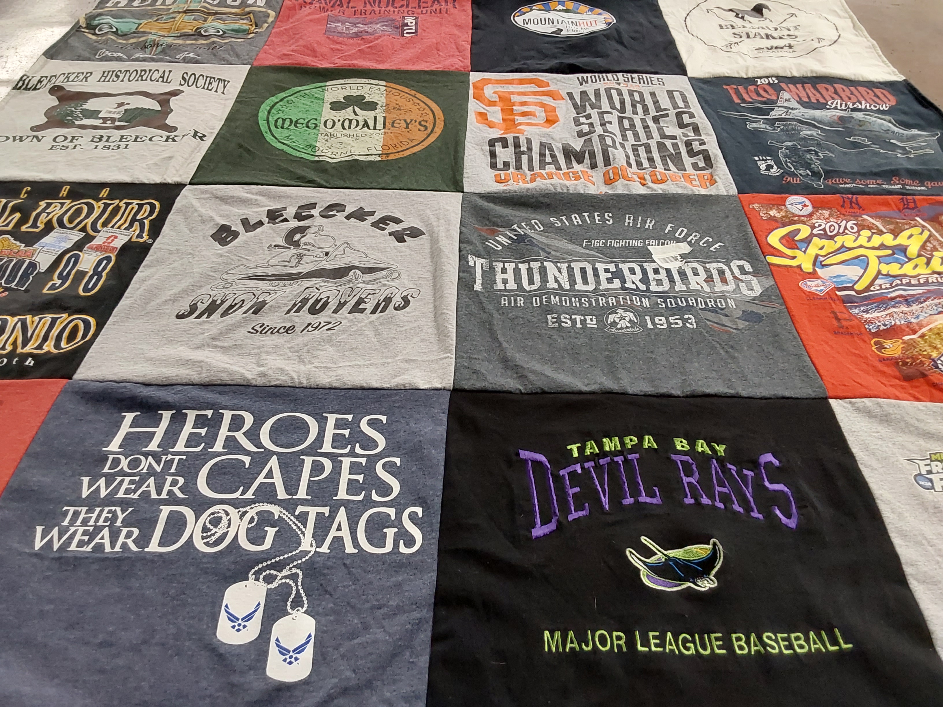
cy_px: 354
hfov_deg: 63.4
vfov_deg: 49.7
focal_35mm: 28
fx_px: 763
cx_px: 472
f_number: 1.9
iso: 160
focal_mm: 2.91
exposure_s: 1/60
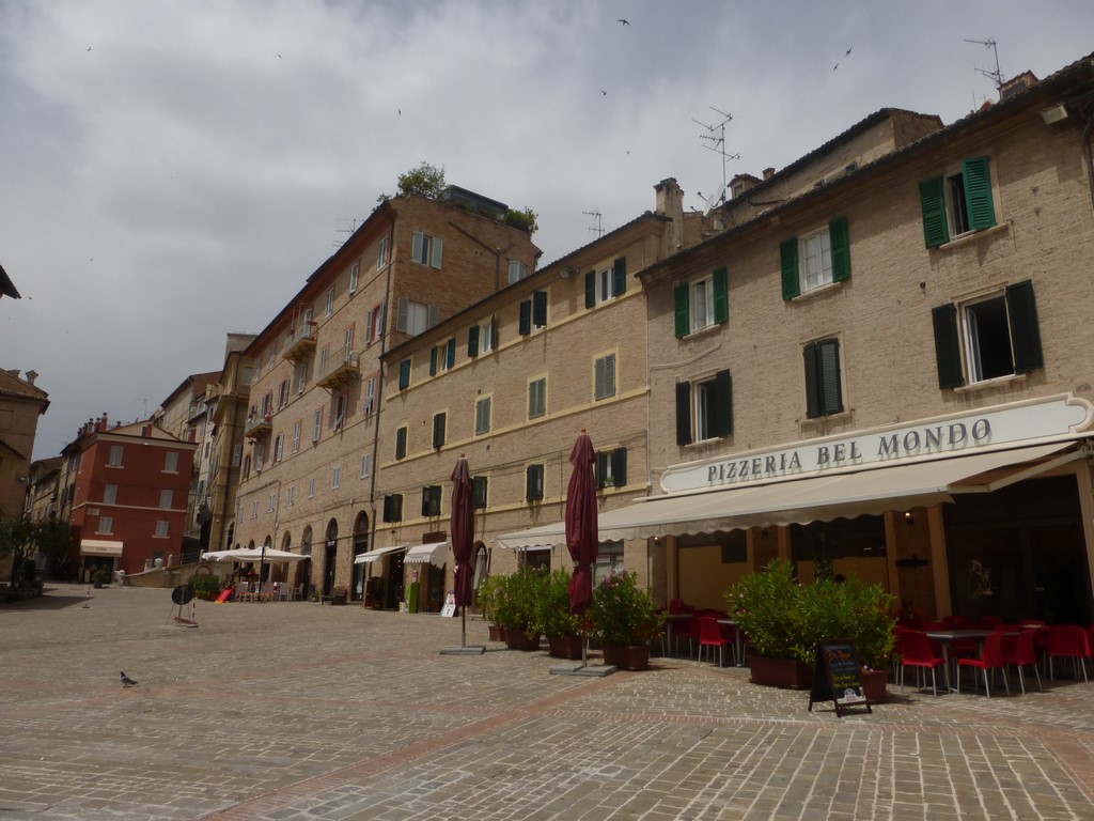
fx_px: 790
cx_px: 547
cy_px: 410
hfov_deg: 69.4
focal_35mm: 25
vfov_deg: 54.9
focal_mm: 4.3
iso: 100
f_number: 4
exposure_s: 1/1600
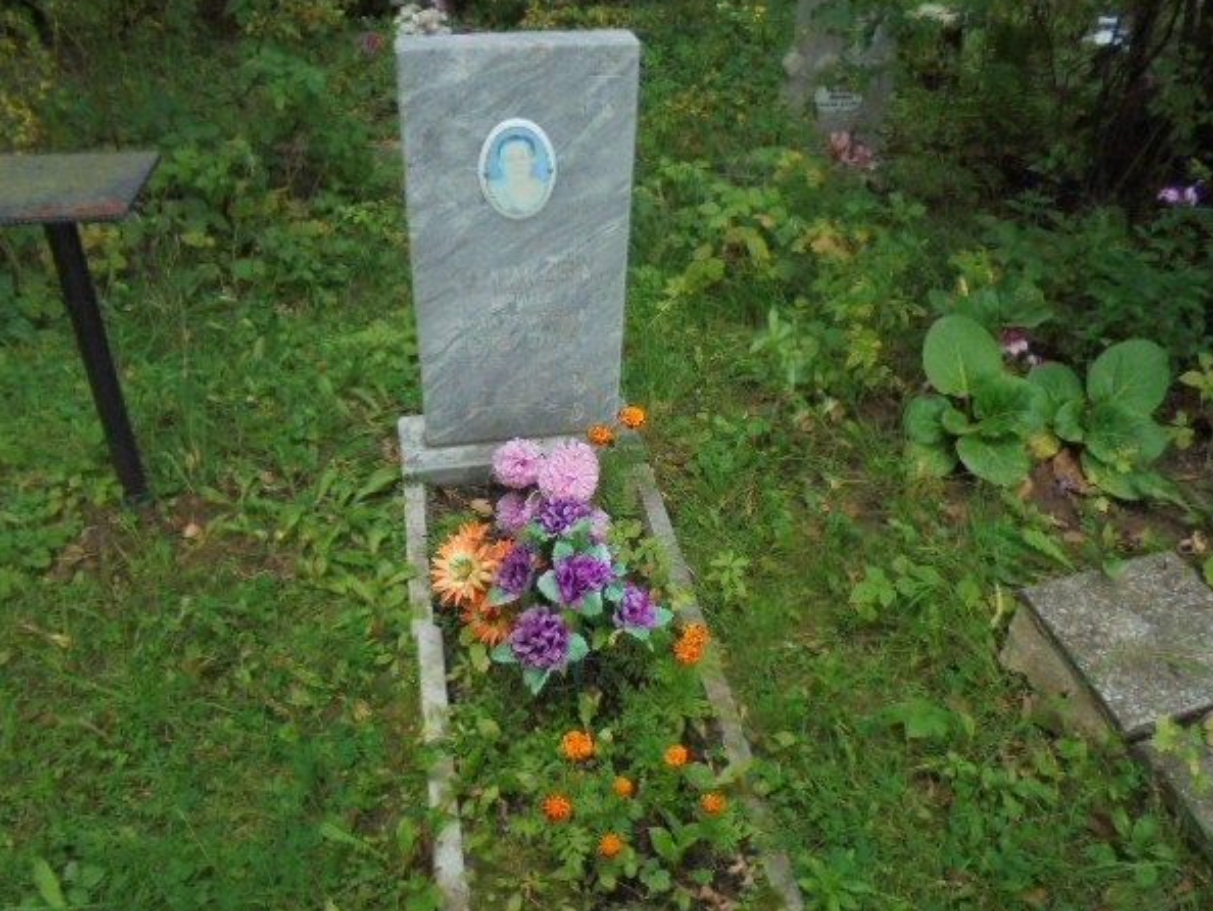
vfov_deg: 49.8
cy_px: 482
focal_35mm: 28
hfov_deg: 63.4
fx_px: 982
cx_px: 588
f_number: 3.5
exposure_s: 1/160
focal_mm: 4.6
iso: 200
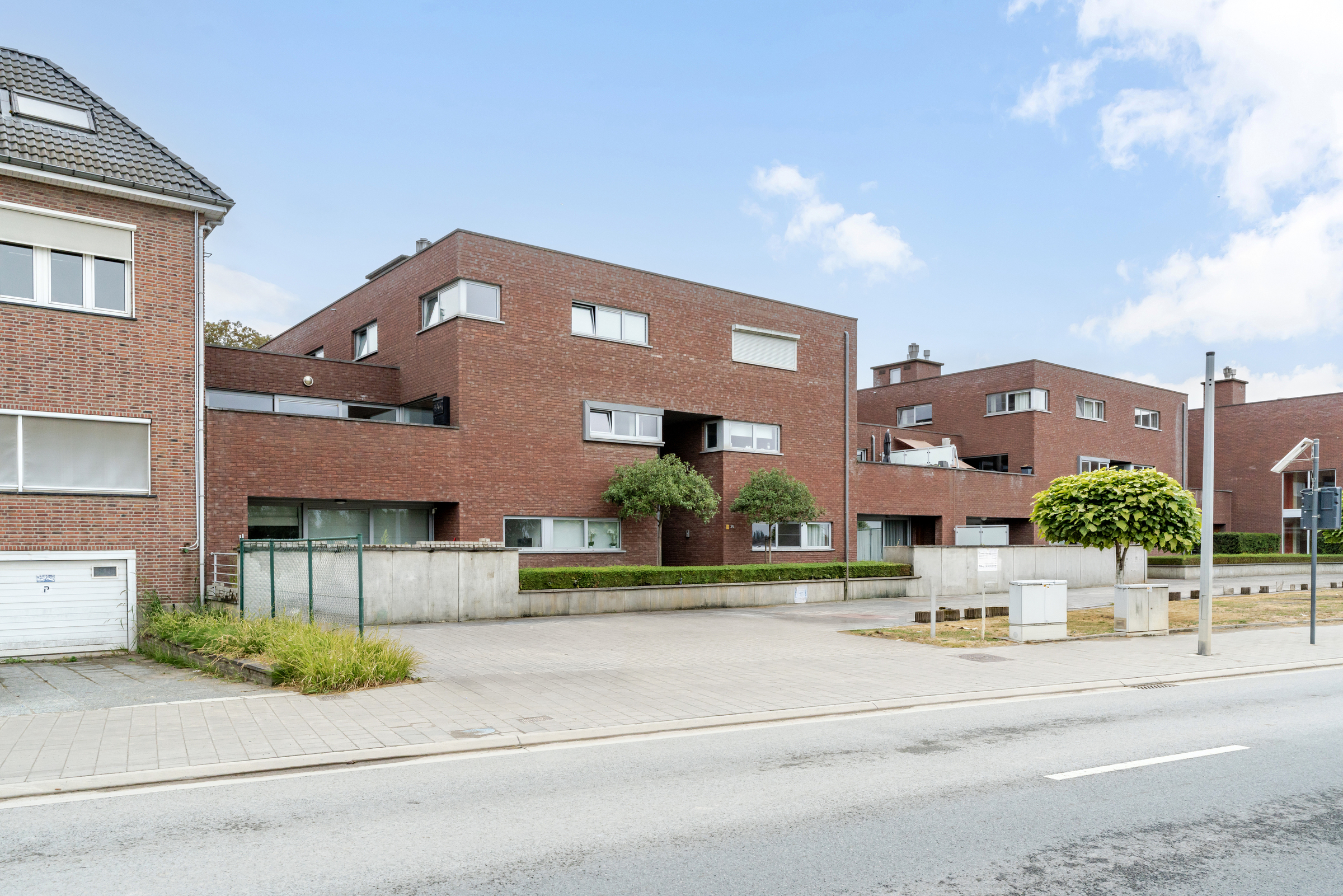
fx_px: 933
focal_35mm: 25
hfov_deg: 71.5
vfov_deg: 51.3
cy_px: 448
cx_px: 672
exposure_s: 1/800
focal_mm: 25
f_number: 11
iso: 800
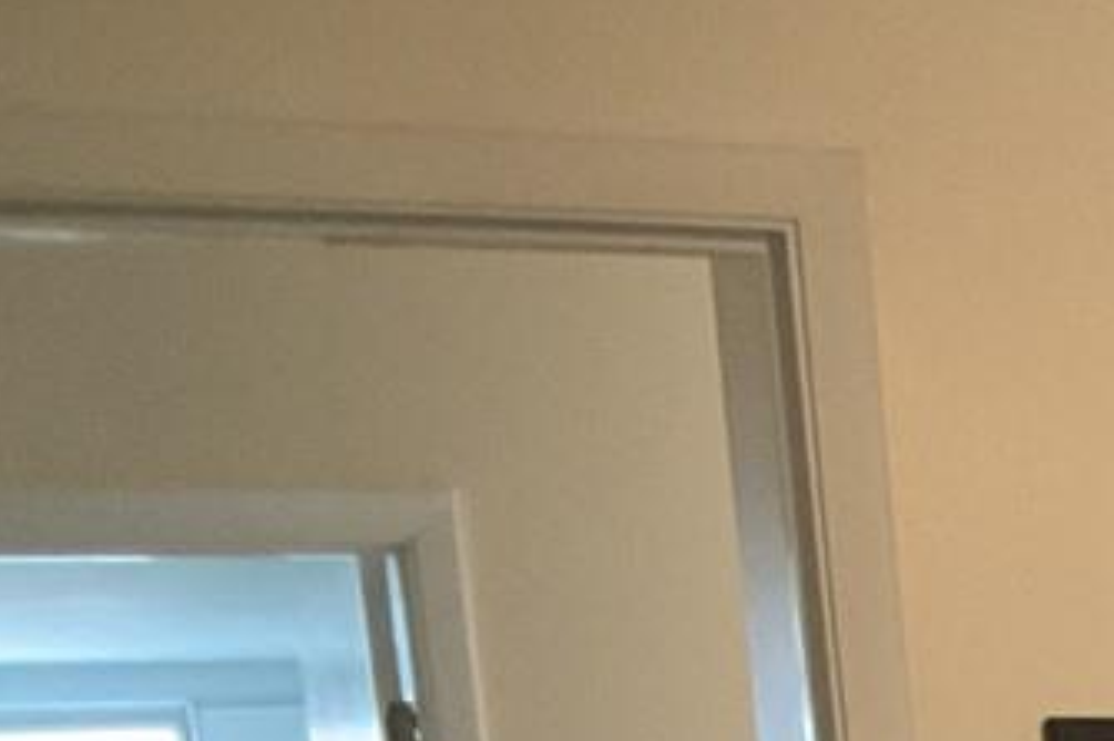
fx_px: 4454
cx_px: 2102
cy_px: 1871
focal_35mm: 144
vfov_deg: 8.6
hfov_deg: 12.8
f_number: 1.8
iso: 320
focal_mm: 3
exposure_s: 1/30
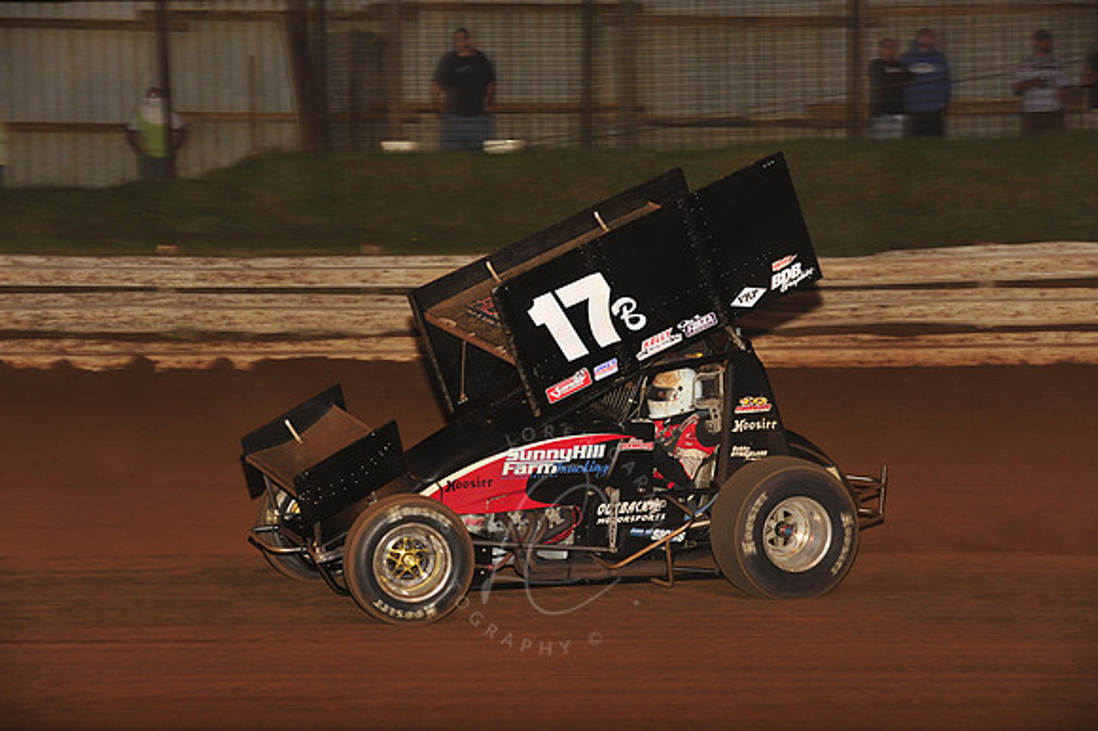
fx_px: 3658
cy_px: 366
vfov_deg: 11.4
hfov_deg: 17.1
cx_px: 549
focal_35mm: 120
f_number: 7.1
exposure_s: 1/320
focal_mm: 120
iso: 1000
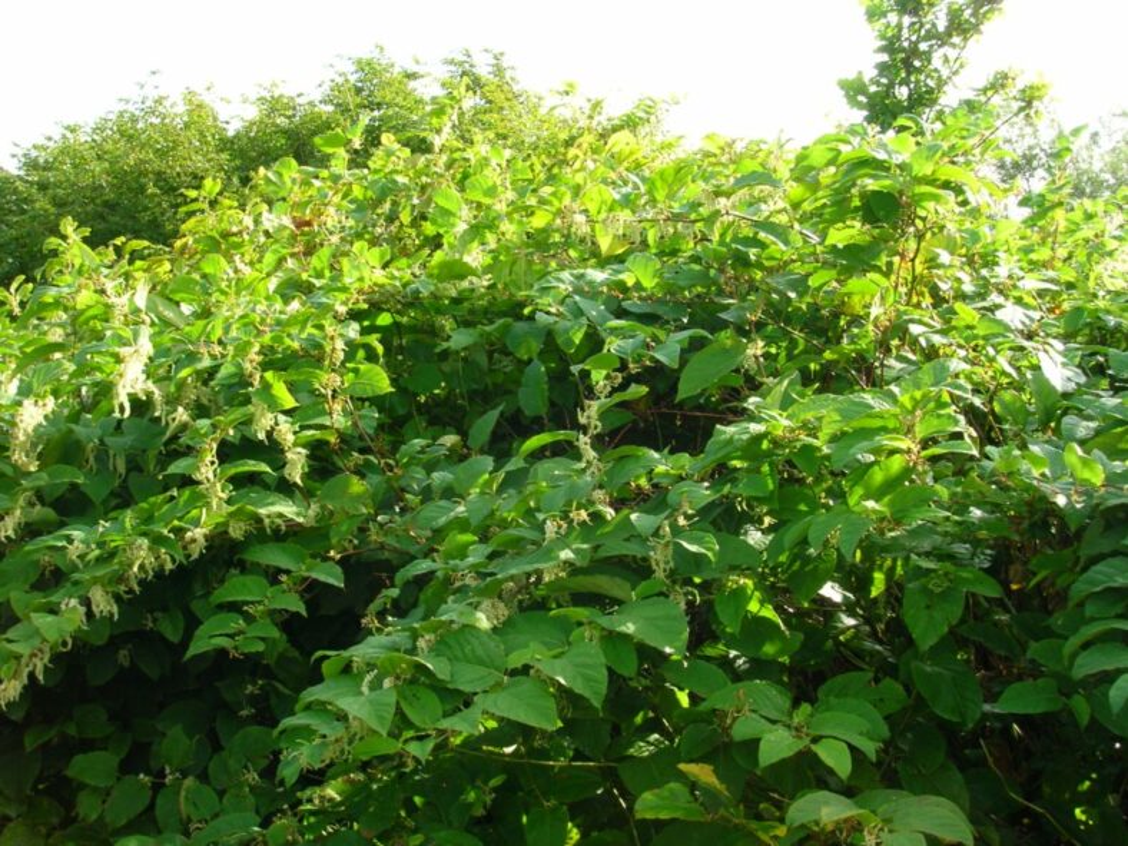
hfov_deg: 41.2
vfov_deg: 31.5
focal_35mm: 46
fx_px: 1499
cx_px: 564
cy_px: 423
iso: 50
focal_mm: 7.7
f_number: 5.4
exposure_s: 1/64.2
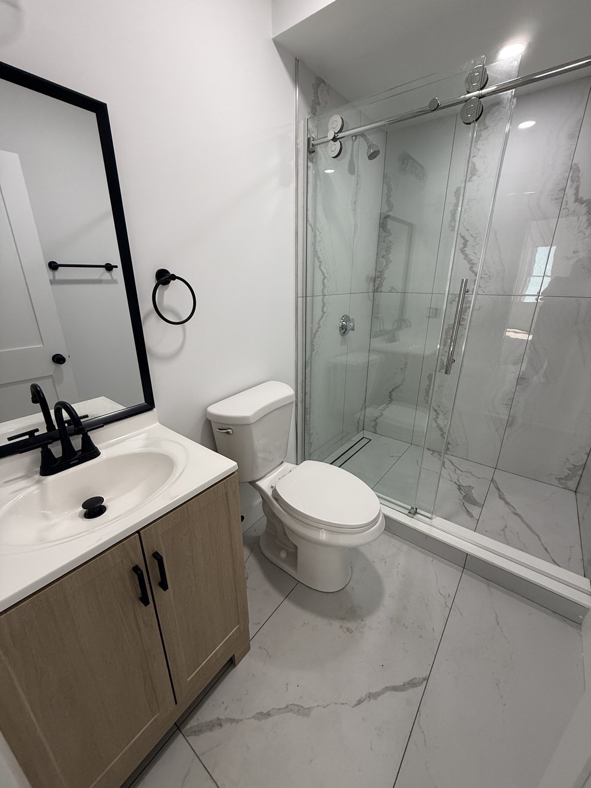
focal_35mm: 14
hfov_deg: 85.7
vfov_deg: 102.1
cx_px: 296
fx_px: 319
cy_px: 394
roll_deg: +0.4
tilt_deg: -19.5
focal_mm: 2.22
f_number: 2.2
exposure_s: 1/120
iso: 160
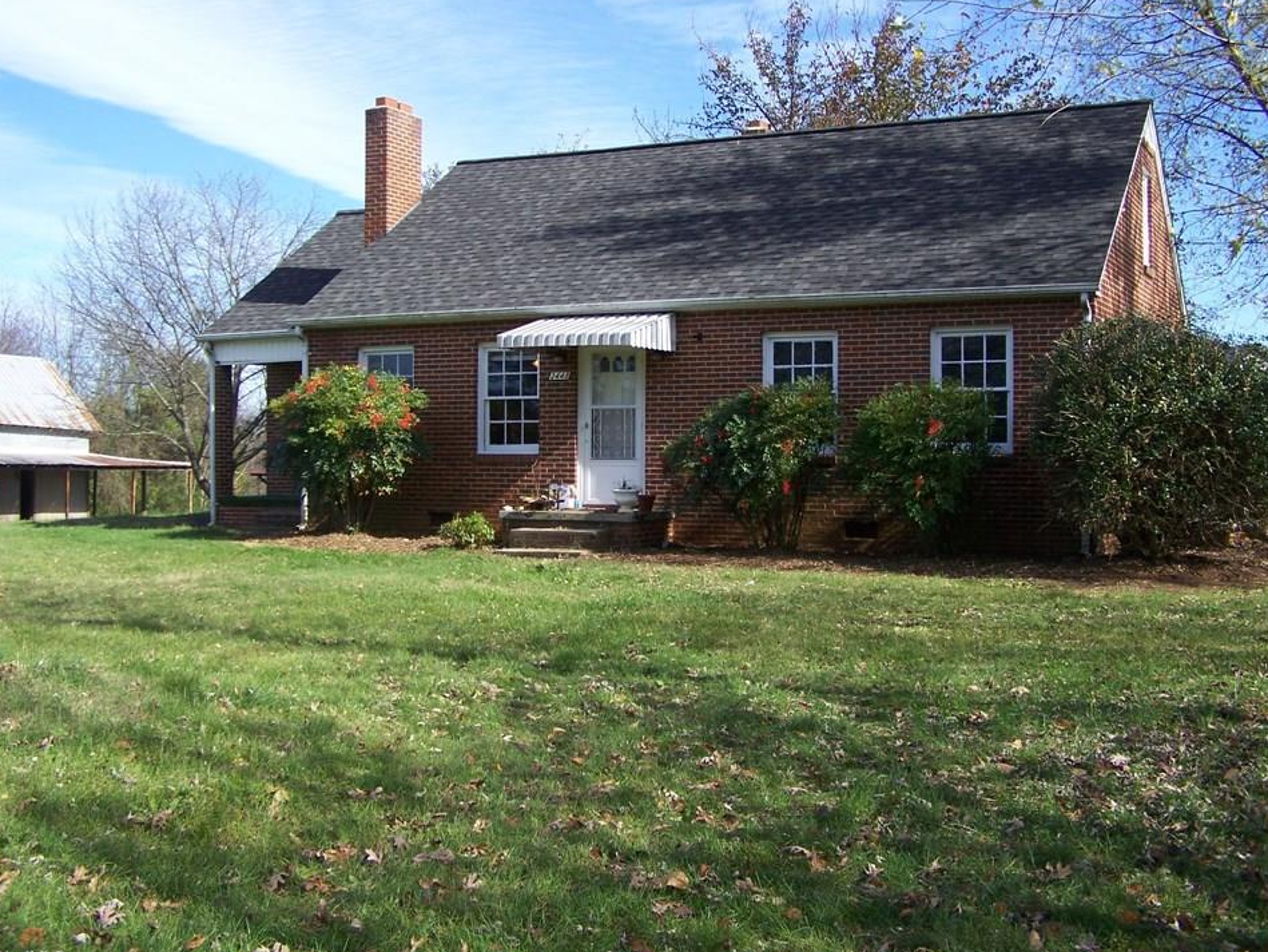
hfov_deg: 45.8
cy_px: 457
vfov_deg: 35.1
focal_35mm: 41
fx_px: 1502
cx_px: 653
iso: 64
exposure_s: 1/500
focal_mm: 6.3
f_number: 2.8
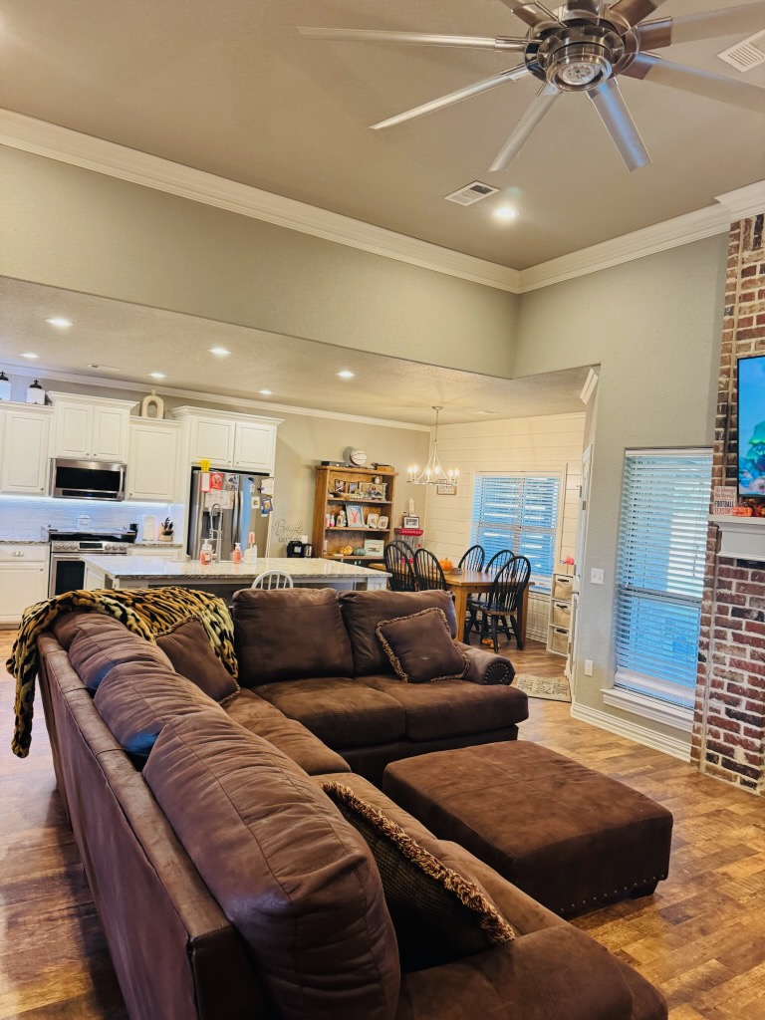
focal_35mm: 24
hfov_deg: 56.8
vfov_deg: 71.6
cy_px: 510
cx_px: 382
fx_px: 707
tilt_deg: -1.9
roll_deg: -5.0
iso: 200
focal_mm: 6.76
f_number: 1.78
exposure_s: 1/60
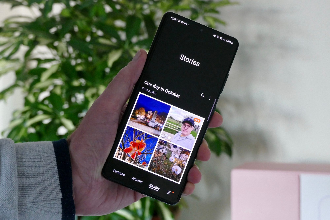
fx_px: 1191
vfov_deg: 10.5
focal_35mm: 130
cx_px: 165
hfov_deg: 15.8
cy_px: 110
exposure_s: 1/13
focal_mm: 47.46
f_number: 5
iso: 1600
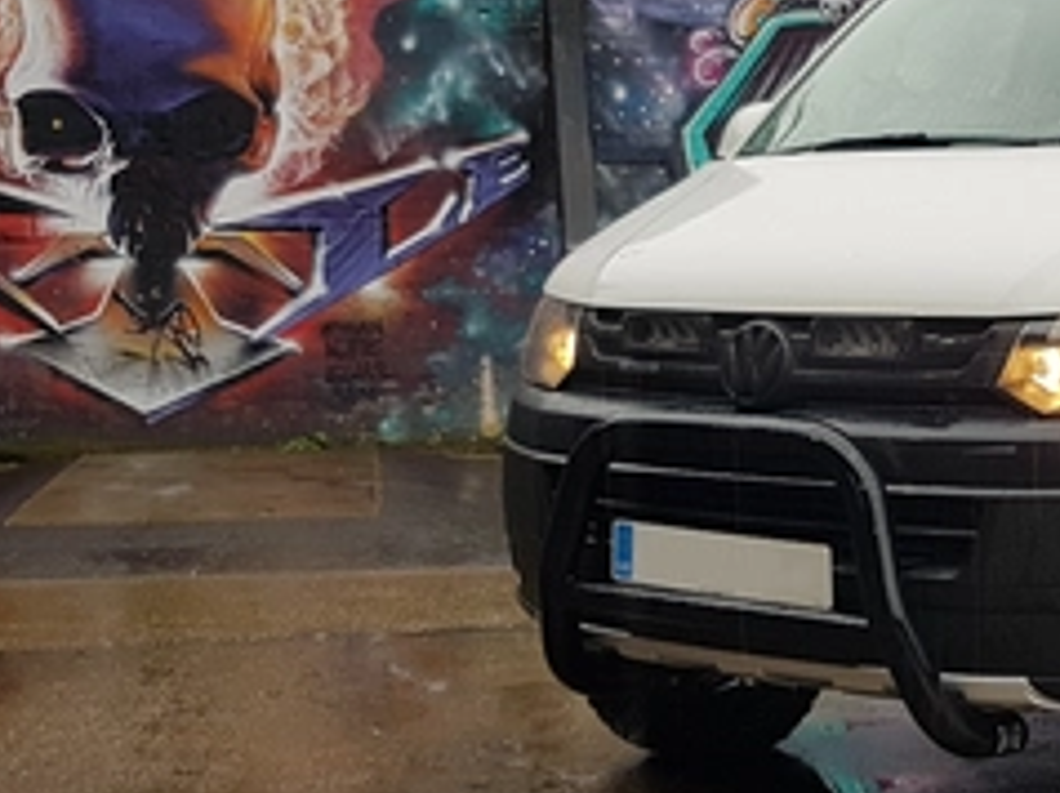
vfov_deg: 21.0
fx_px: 2141
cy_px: 339
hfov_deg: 26.5
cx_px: 1024
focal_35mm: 70
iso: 40
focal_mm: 4.2
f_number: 1.7
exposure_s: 1/161
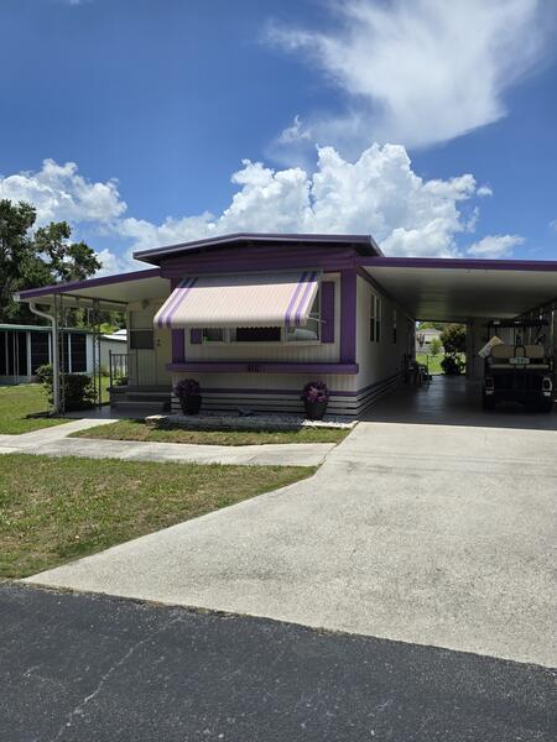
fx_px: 493
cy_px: 371
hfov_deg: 58.9
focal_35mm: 23
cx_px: 278
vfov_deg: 73.9
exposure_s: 1/1176
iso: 12
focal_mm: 6.3
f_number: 1.7
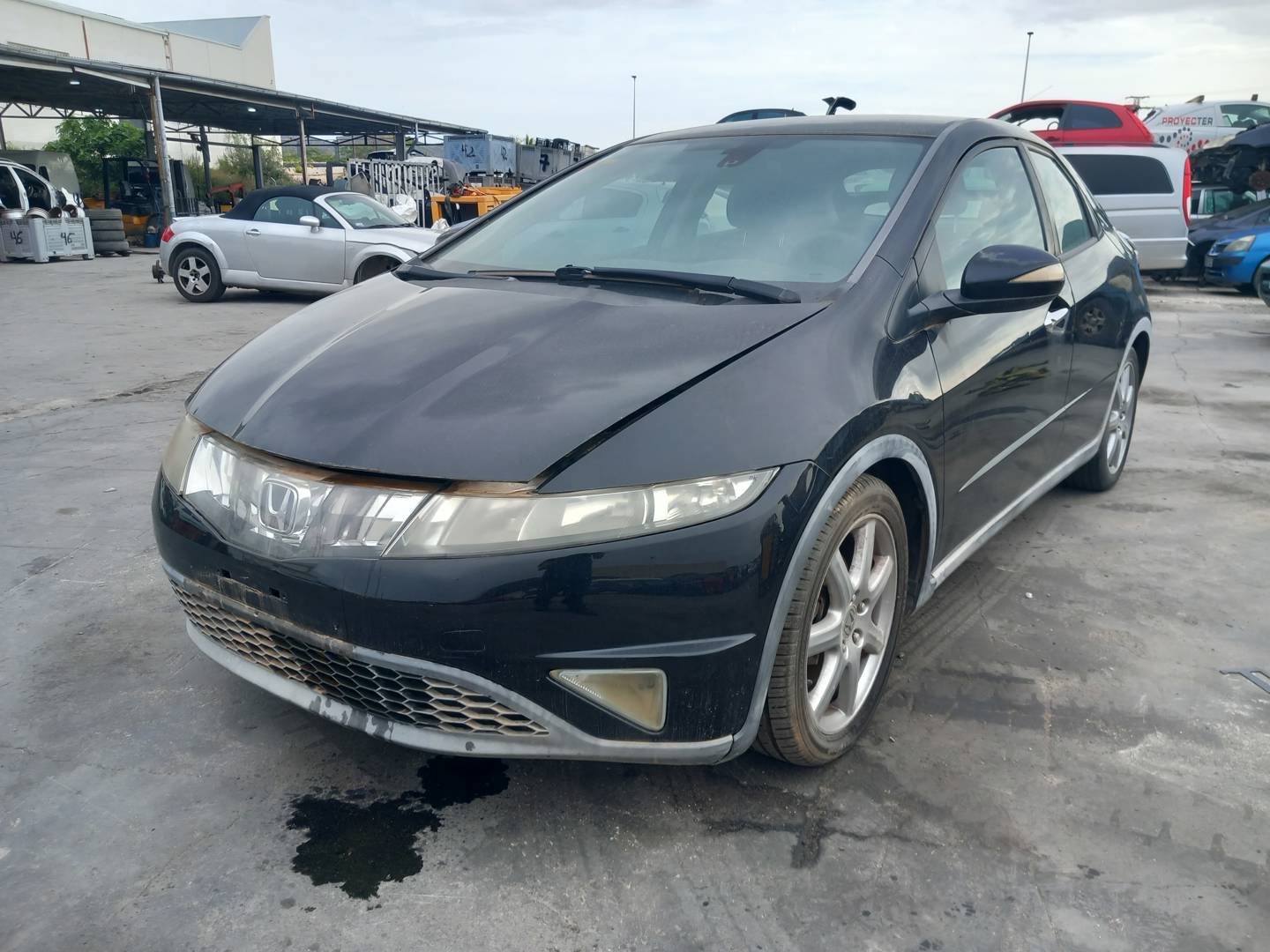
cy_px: 476
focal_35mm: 27
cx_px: 635
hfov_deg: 65.3
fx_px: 991
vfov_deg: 51.4
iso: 20
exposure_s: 1/120
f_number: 1.8
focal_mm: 4
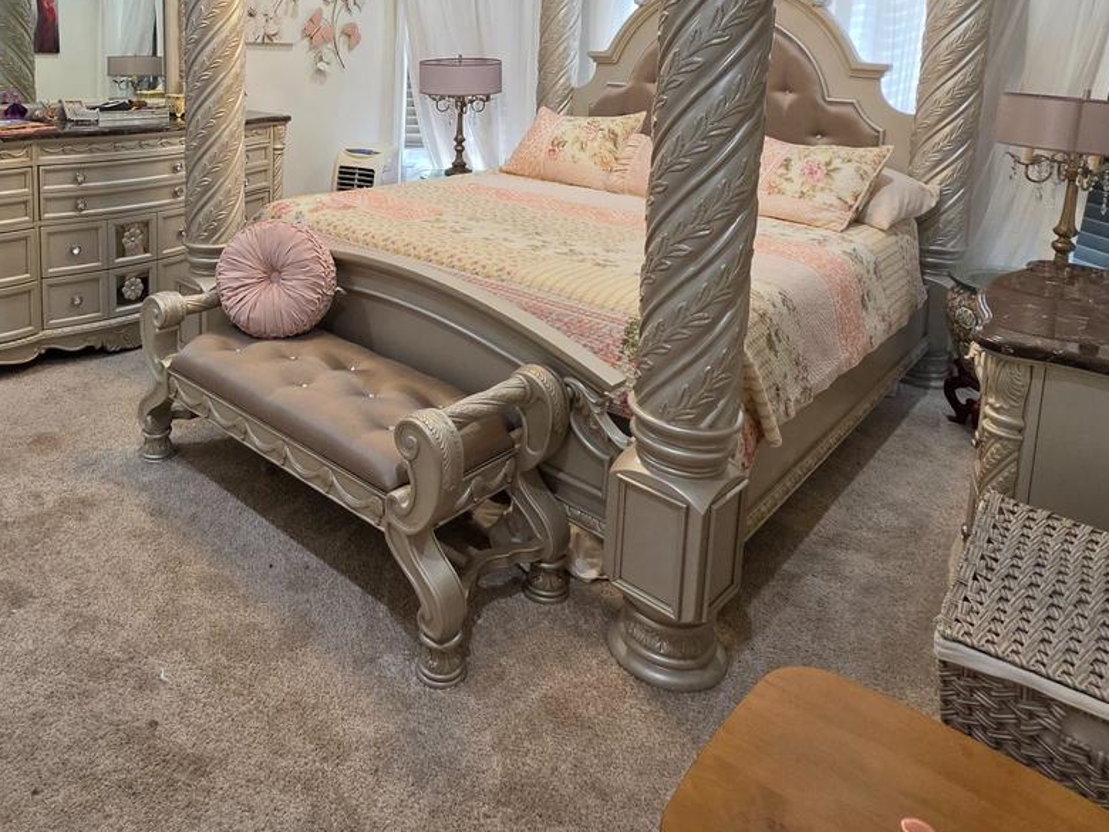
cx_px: 395
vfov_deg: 52.8
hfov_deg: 70.1
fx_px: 769
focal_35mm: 24
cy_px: 158
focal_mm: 2.2
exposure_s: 1/120
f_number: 1.9
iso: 160
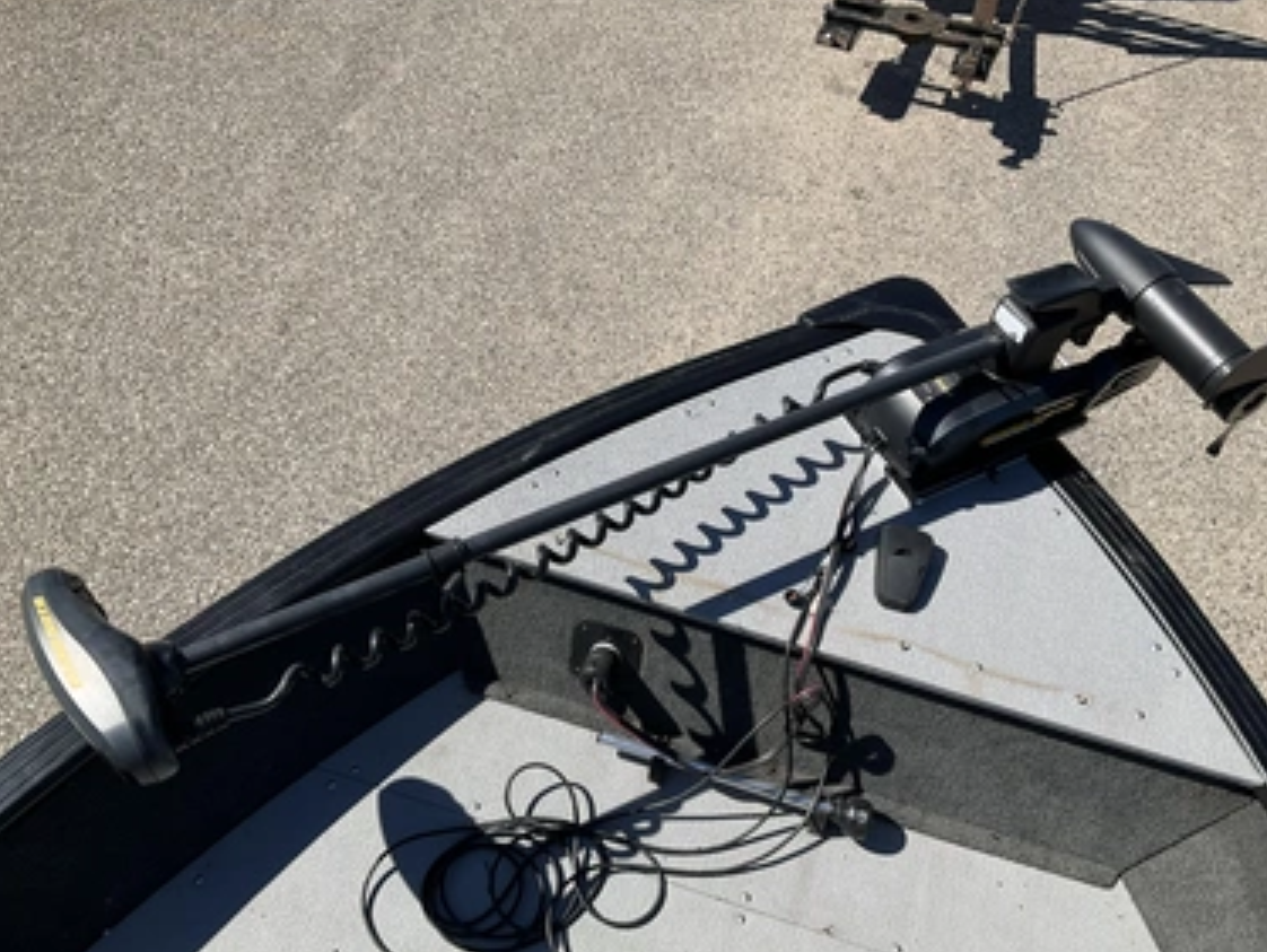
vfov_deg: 45.5
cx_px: 647
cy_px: 484
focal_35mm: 31
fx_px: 1135
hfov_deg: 58.3
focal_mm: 3
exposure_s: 1/1912
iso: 25
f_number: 1.8
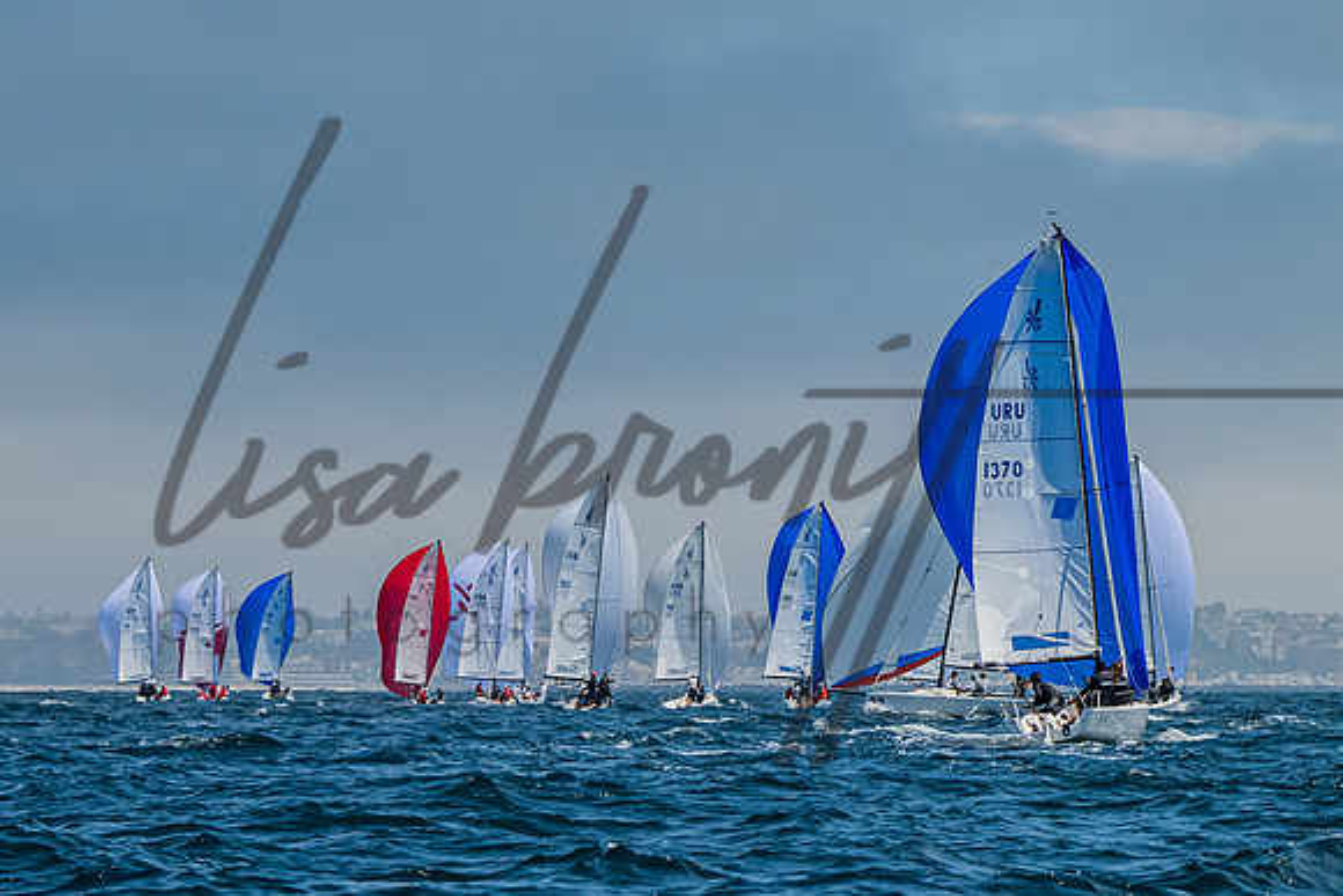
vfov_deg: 5.6
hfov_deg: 8.3
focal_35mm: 246
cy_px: 152
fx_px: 9192
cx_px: 1206
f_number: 6.3
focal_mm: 120
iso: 400
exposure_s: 1/2500
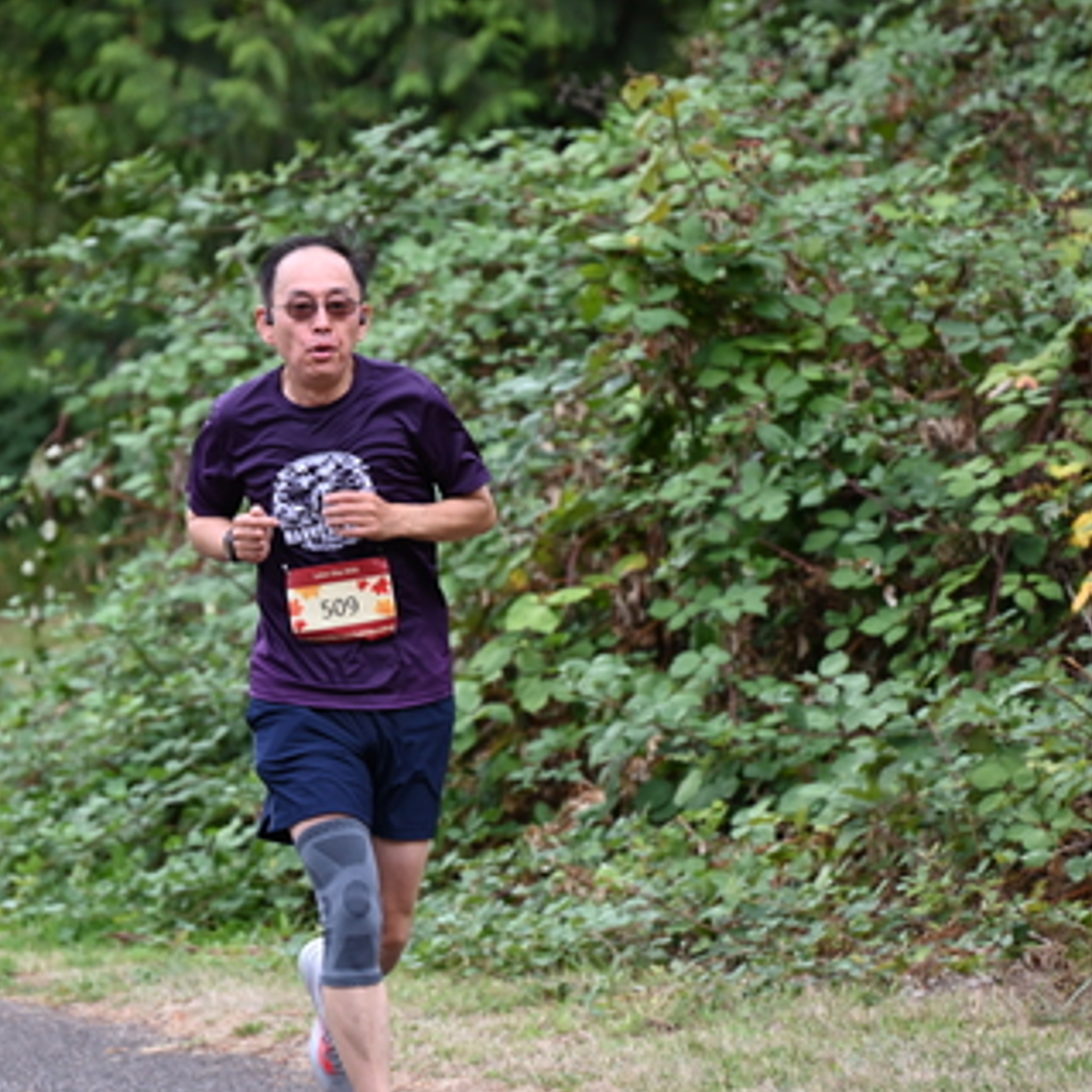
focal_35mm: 293
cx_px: 308
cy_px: 522
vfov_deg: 6.0
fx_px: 10457
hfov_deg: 6.0
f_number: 6.3
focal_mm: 200
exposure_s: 1/250
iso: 640
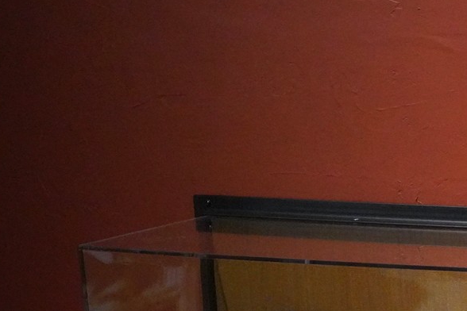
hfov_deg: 15.4
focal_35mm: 119
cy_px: 420
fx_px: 1544
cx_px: 770
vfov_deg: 11.2
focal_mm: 35
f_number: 4.5
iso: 10000
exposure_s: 1/60
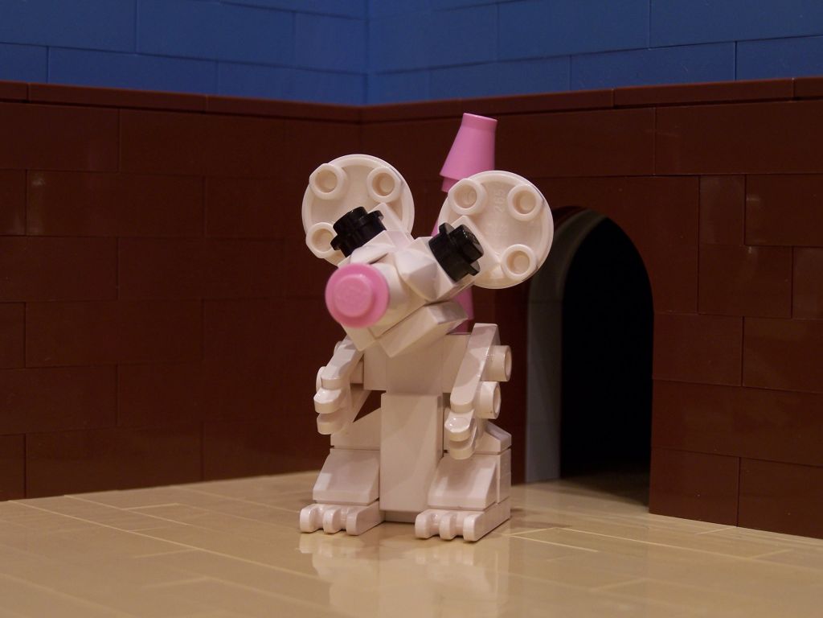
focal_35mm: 69
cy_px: 309
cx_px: 412
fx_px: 1640
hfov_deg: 28.2
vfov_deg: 21.3
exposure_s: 1/3
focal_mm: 11.5
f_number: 3.2
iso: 80
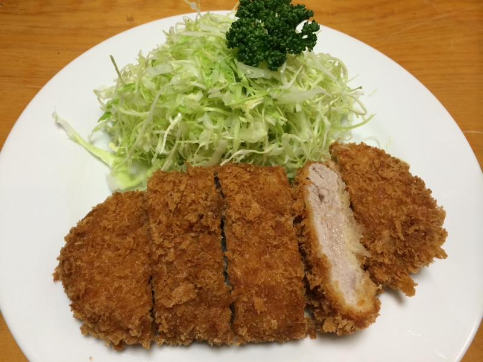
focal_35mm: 30
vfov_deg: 46.8
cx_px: 242
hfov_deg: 60.0
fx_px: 419
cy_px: 181
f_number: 2.2
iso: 100
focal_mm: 4.12
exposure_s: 1/30
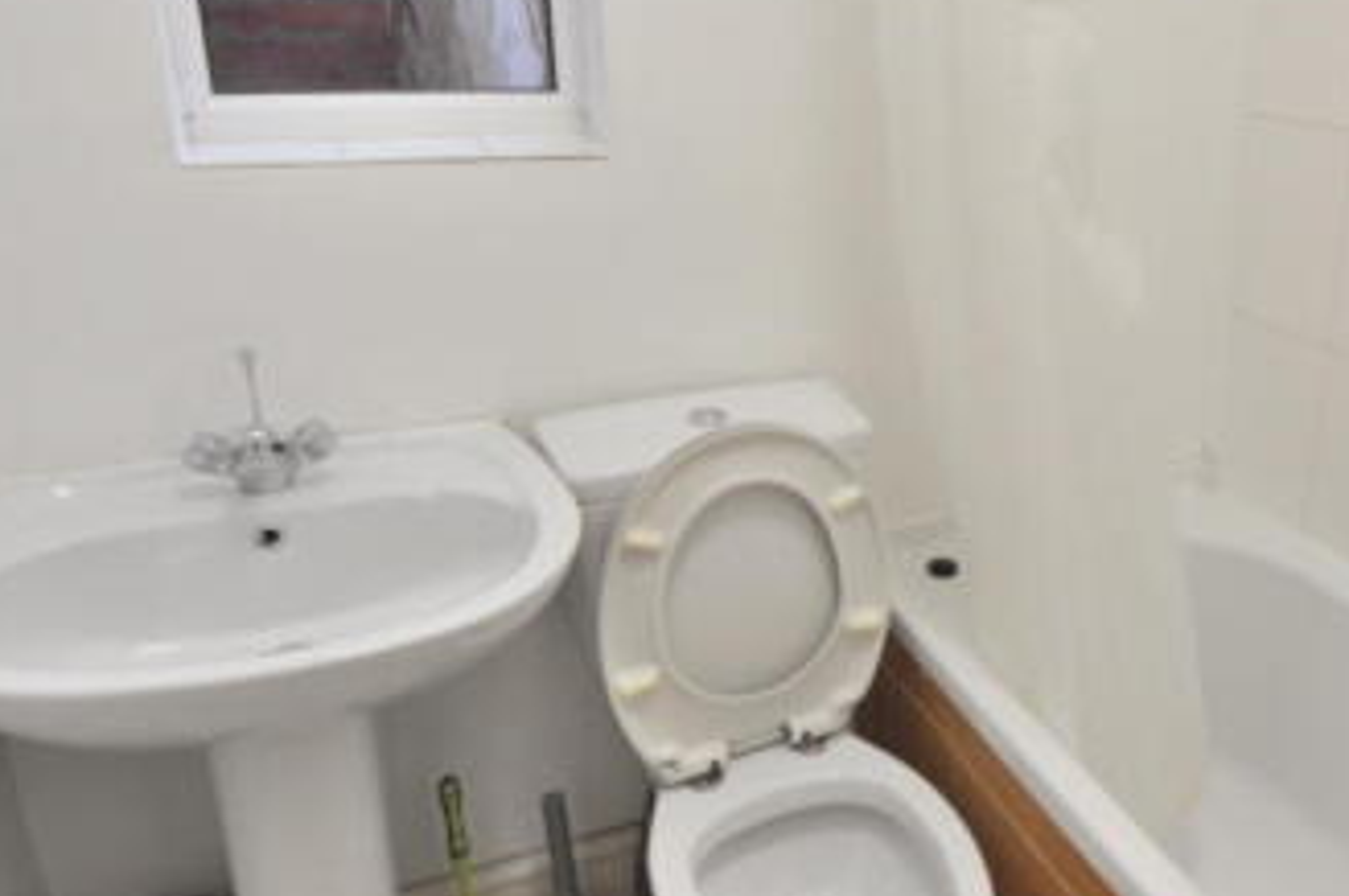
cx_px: 971
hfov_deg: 59.5
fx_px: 1123
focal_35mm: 30
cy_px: 407
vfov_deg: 43.5
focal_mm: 10
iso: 450
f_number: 4
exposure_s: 1/60
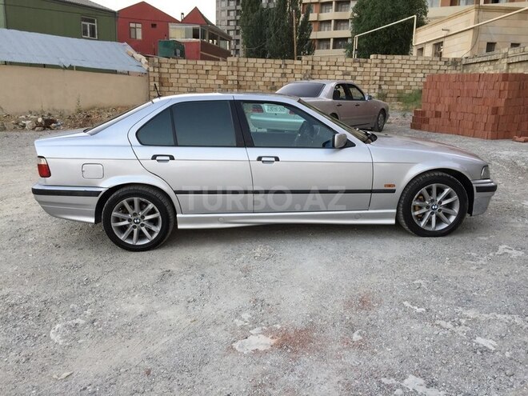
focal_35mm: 29
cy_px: 198
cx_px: 264
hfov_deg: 61.7
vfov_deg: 48.2
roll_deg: -2.9
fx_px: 442
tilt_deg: -12.1
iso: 32
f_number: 2.2
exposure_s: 1/50
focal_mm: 4.15
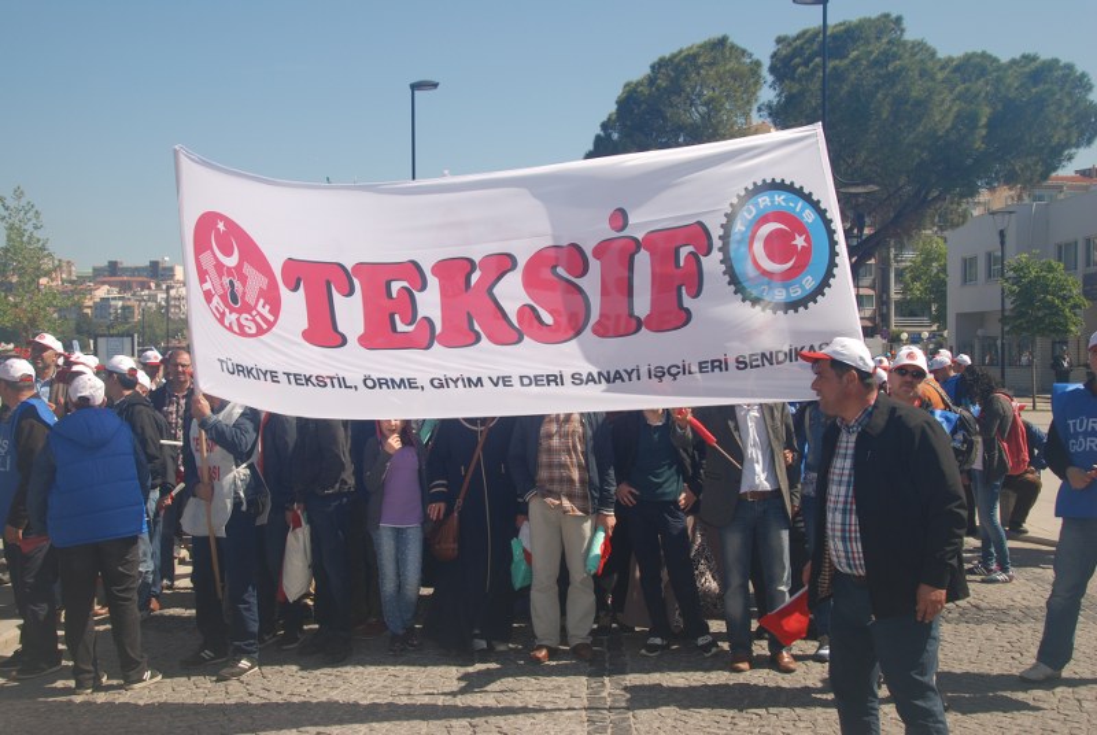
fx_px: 1236
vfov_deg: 33.1
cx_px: 548
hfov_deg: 47.9
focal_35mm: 40
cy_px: 368
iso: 100
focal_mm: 27
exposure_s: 1/200
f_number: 9
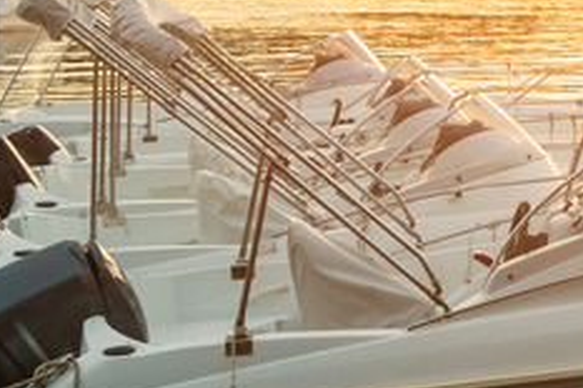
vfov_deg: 8.9
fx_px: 2444
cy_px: -113
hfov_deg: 11.9
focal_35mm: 151
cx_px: 1216
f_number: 5
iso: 640
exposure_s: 1/60
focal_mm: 28
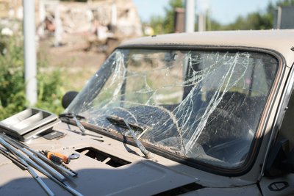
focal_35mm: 56
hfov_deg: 35.6
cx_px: 147
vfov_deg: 24.2
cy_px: 98
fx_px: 457
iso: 100
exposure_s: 1/125
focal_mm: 56
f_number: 2.8
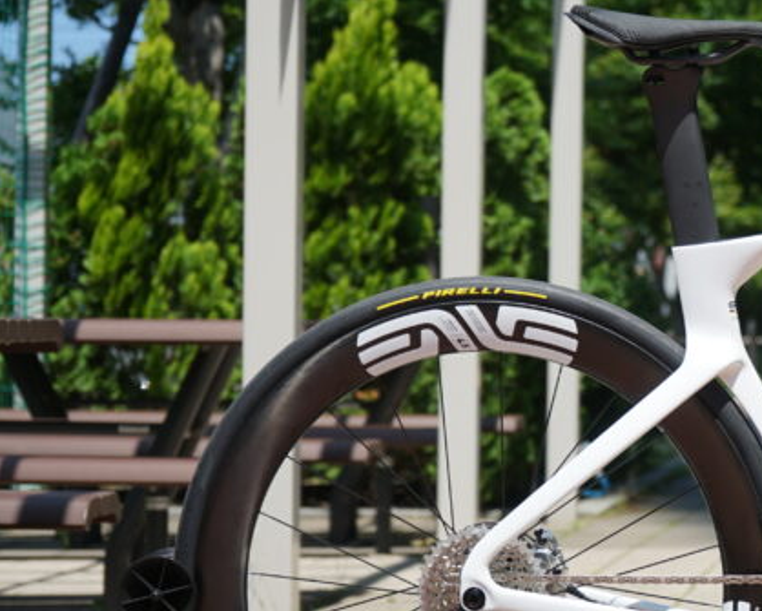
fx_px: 3475
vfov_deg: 10.0
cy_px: 373
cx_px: 932
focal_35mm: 154
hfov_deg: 12.2
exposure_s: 1/500
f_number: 5.6
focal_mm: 67
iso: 100
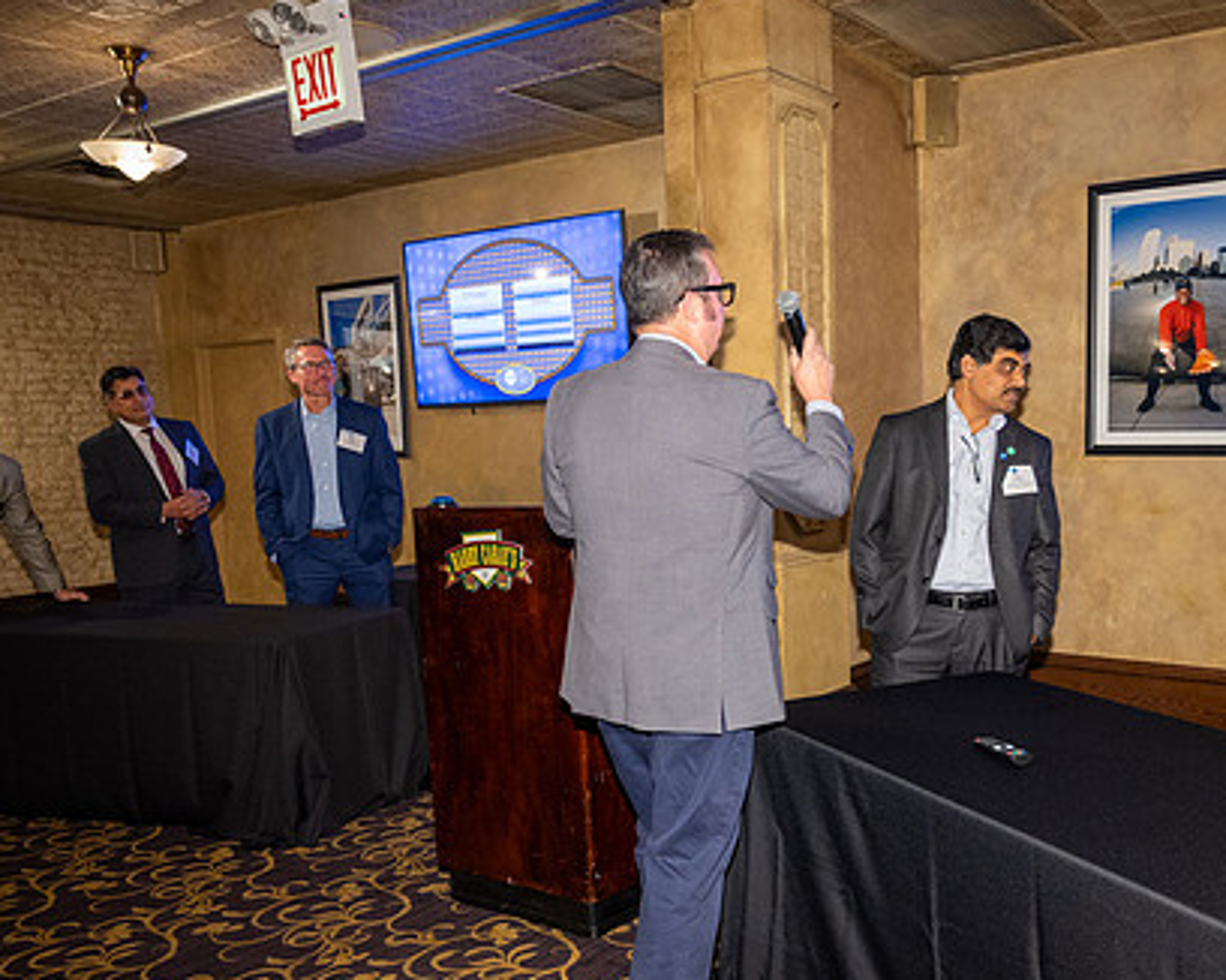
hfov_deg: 54.8
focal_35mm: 32
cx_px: 796
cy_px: 565
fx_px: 1161
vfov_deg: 45.6
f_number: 4
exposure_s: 1/100
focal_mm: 24
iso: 2500
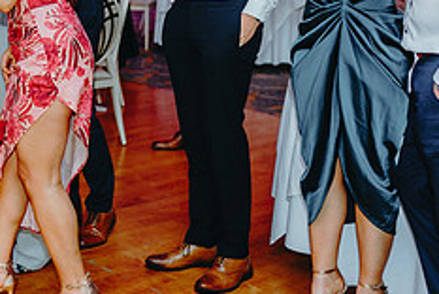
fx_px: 1062
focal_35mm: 87
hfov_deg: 22.0
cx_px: -51
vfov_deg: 15.5
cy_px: 3
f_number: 1.8
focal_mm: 35
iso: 1600
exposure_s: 1/250
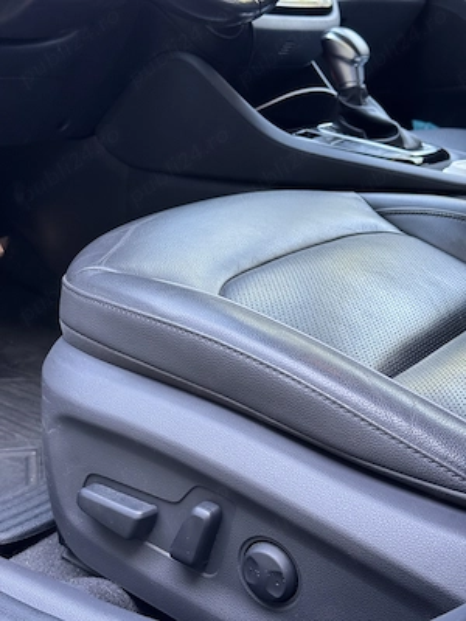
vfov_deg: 39.7
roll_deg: -3.9
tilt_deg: -16.3
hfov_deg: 30.3
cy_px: 310
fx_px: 862
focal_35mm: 48
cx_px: 233
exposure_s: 1/64
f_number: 1.78
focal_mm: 6.76
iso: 100
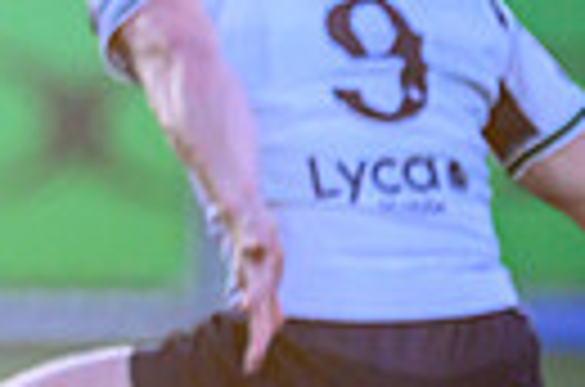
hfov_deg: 0.8
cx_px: -610
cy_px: 185
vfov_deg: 0.5
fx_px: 43784
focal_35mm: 2701
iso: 2000
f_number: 4
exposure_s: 1/2500
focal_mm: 560
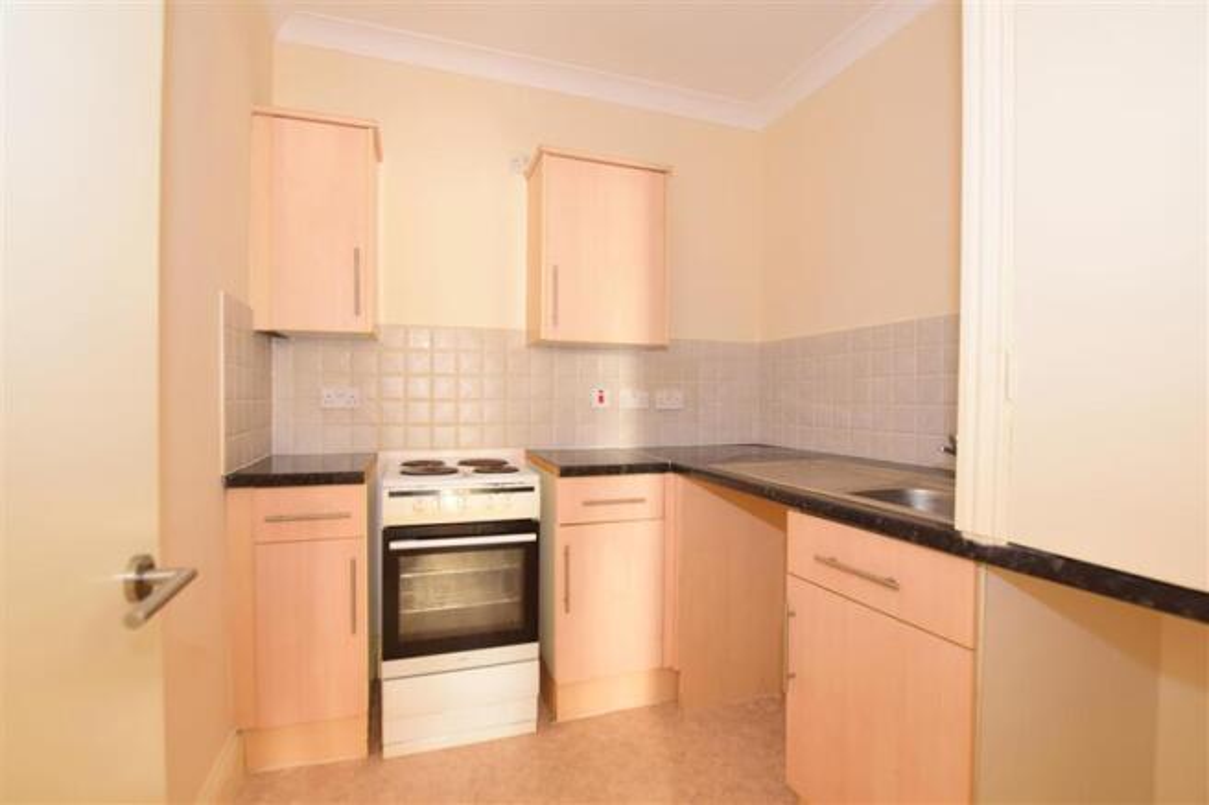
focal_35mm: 15
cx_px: 604
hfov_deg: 100.4
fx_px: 504
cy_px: 402
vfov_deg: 77.3
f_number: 5.6
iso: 320
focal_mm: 10
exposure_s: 2
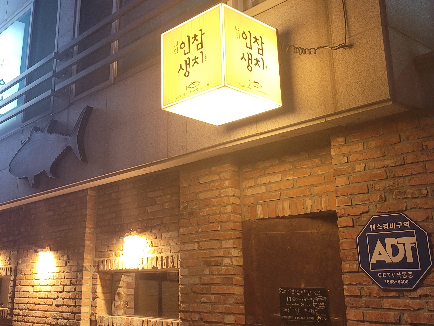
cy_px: 130
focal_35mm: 44
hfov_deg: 41.8
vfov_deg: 32.8
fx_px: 552
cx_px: 115
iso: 160
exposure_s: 1/59
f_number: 1.8
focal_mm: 5.4
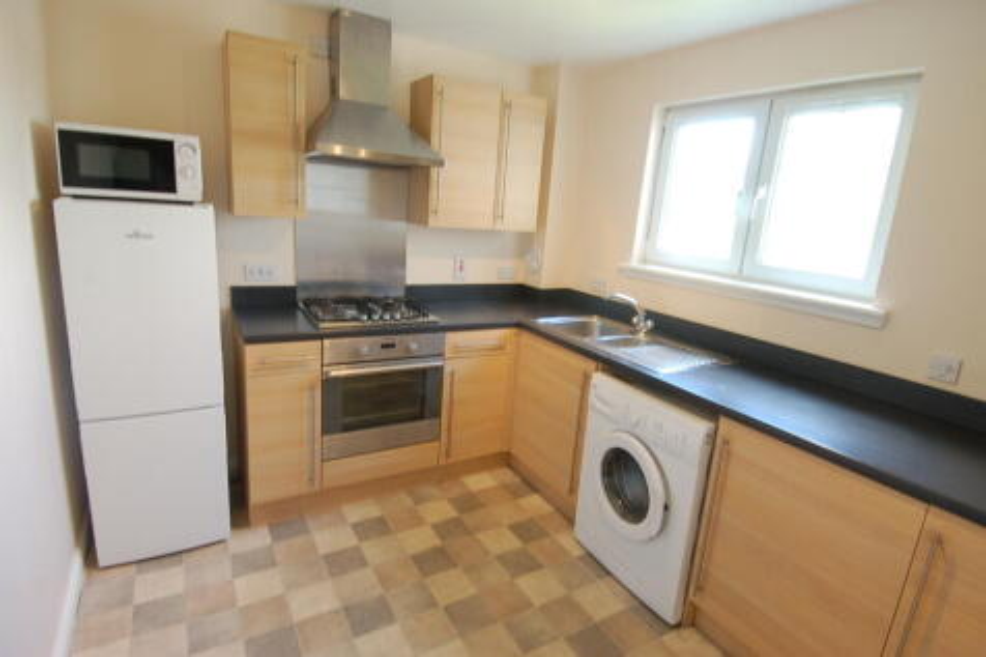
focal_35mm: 18
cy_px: 328
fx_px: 493
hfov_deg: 90.0
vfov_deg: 67.3
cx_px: 493
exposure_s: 1/8
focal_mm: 12
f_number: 5.6
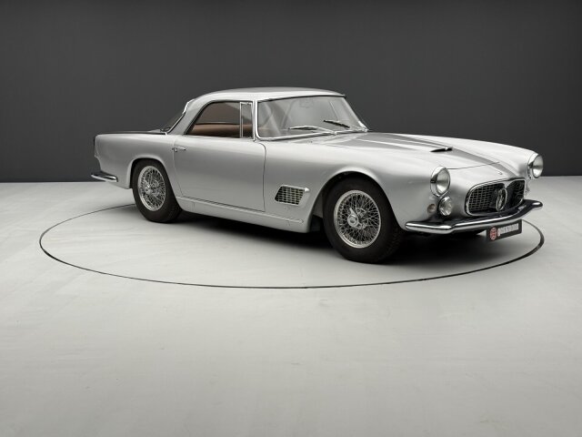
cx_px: 291
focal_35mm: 48
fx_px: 807
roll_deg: +0.6
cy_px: 218
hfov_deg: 39.7
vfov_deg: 30.3
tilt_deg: -9.9
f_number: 1.78
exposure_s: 1/99
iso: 80
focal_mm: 6.76
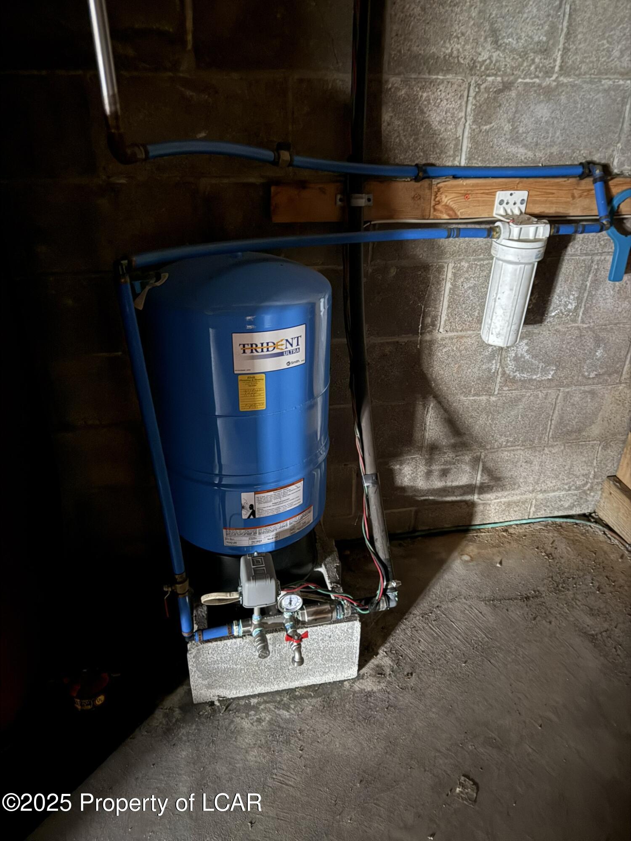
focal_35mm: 24
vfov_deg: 71.6
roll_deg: -0.6
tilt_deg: -30.5
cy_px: 420
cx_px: 316
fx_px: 583
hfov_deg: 56.8
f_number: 1.78
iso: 3200
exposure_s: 1/5
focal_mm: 6.76
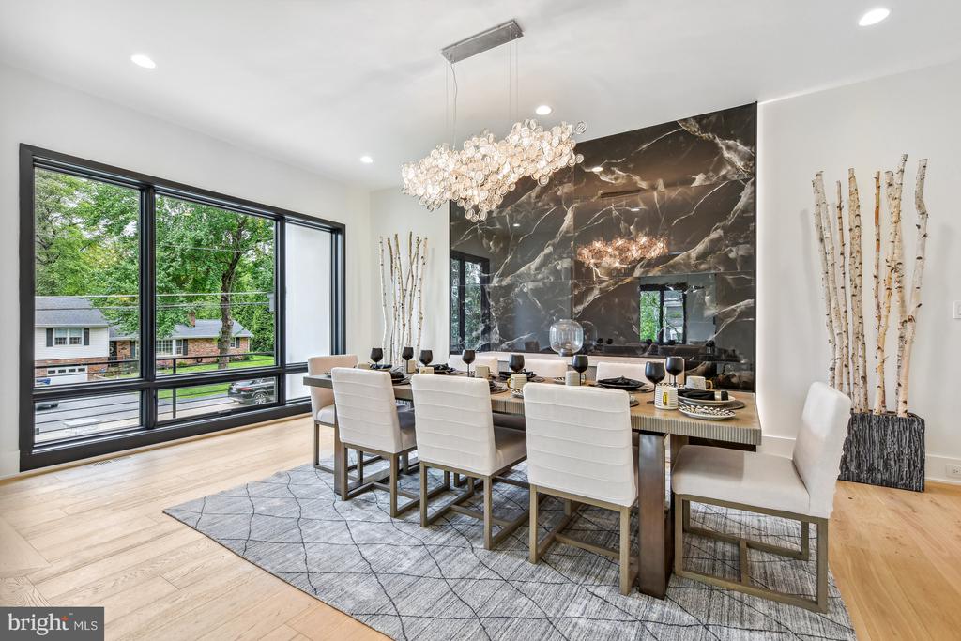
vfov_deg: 73.8
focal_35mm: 16
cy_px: 320
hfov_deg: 96.7
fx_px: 427
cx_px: 480
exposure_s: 1/20
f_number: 8
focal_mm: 16
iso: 200
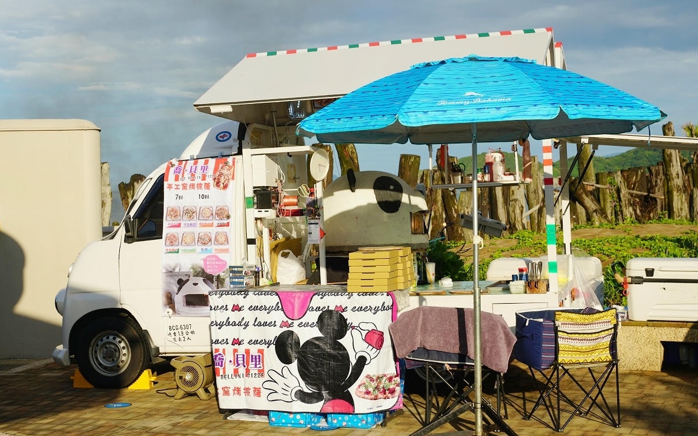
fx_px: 1122
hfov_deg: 34.6
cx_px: 353
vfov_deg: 22.0
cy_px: 214
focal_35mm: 59
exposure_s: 1/125
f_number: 9
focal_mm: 57
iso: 100
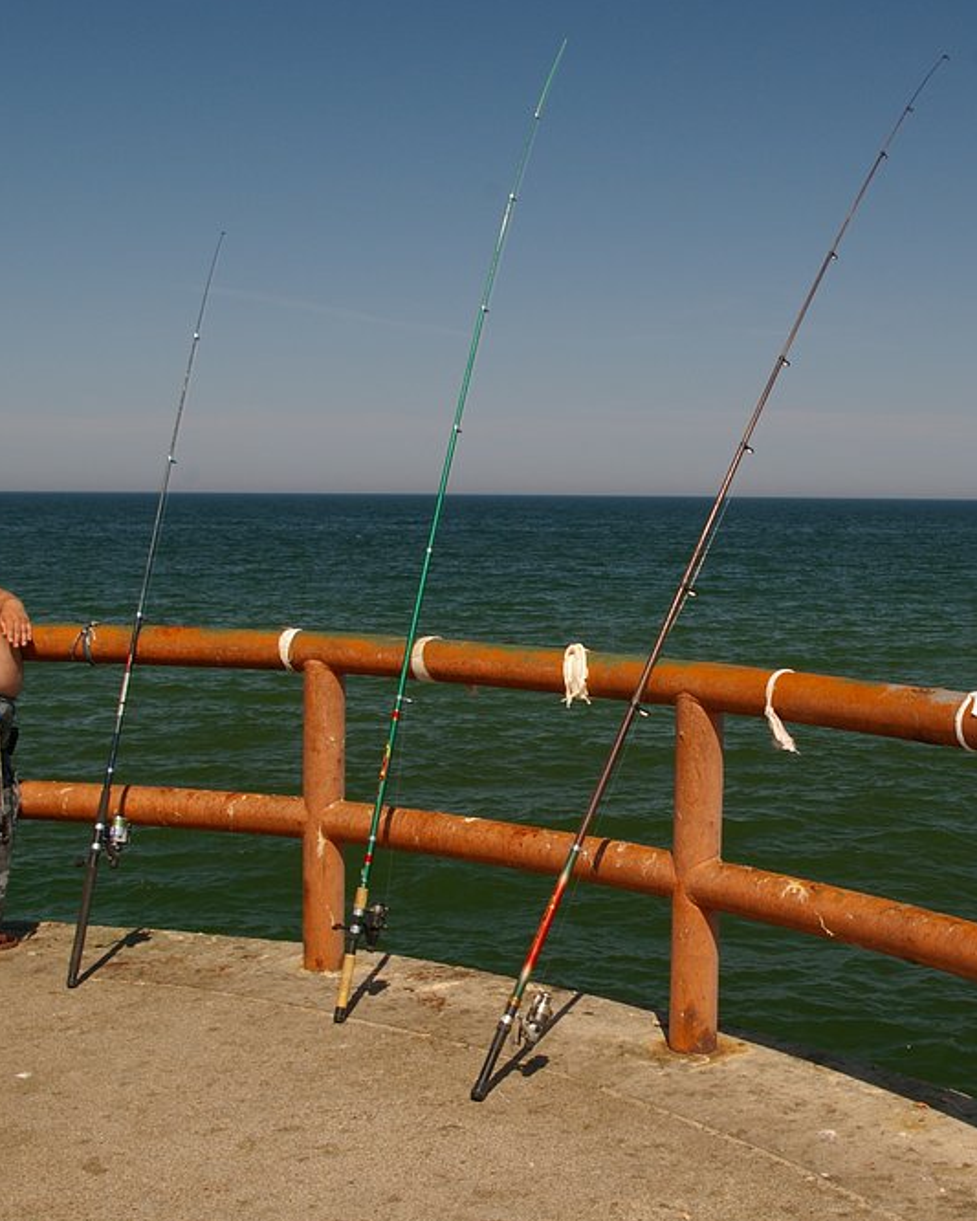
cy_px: 611
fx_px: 1797
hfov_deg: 30.1
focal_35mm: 50
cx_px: 669
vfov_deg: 37.5
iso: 200
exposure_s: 1/125
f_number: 11
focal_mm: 23
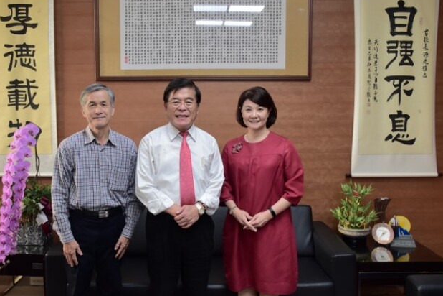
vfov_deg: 38.9
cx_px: 196
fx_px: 418
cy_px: 137
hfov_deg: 55.7
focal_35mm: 34
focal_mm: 20
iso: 800
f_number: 5.6
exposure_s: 1/40
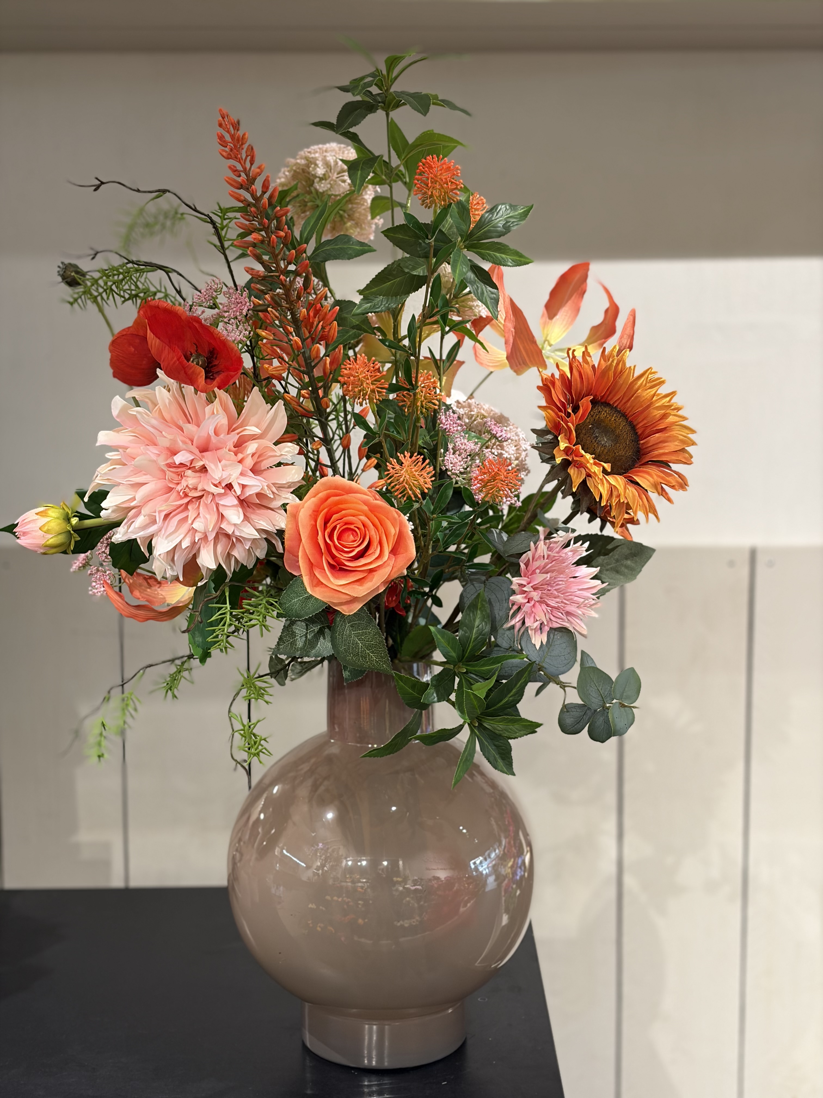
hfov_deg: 28.0
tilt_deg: -8.1
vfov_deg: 36.8
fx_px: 1648
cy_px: 549
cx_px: 412
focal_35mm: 52
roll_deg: +0.4
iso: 100
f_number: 1.6
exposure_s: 1/33
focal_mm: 5.96
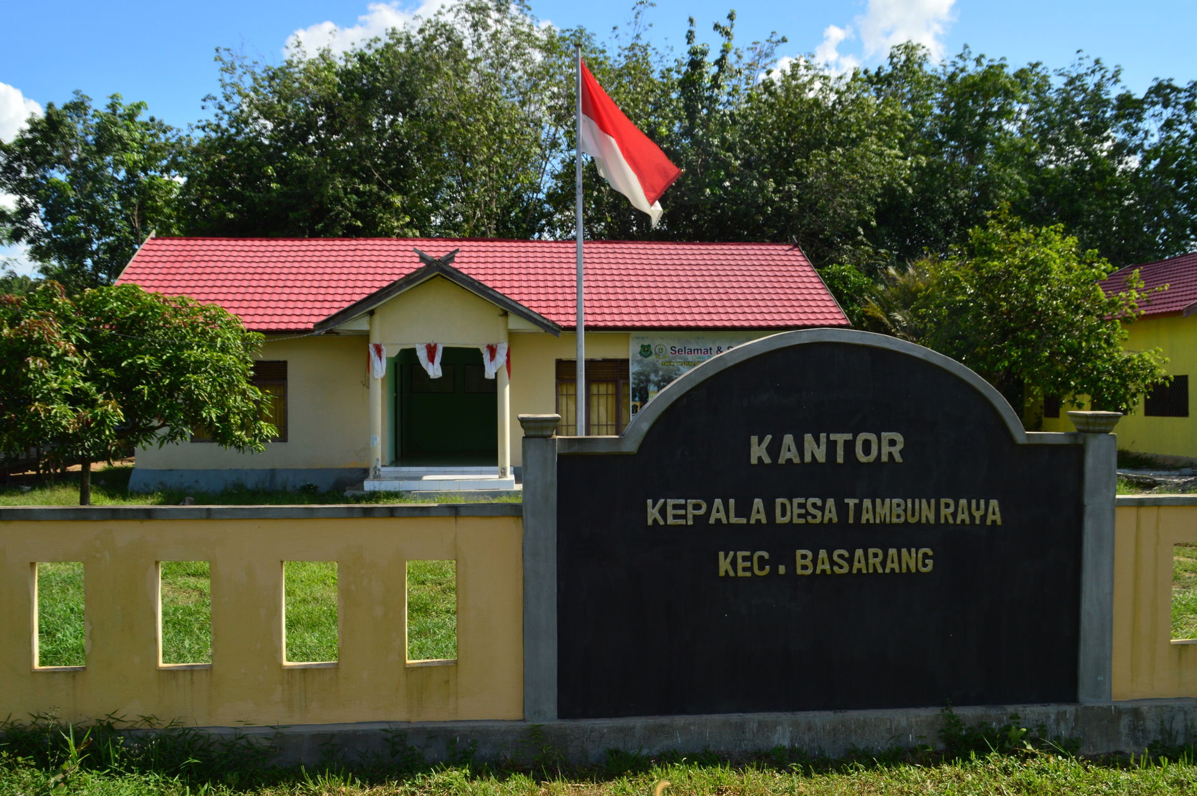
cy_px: 398
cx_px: 598
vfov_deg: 39.9
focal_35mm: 33
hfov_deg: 57.3
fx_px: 1096
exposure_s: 1/250
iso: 200
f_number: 10
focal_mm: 22
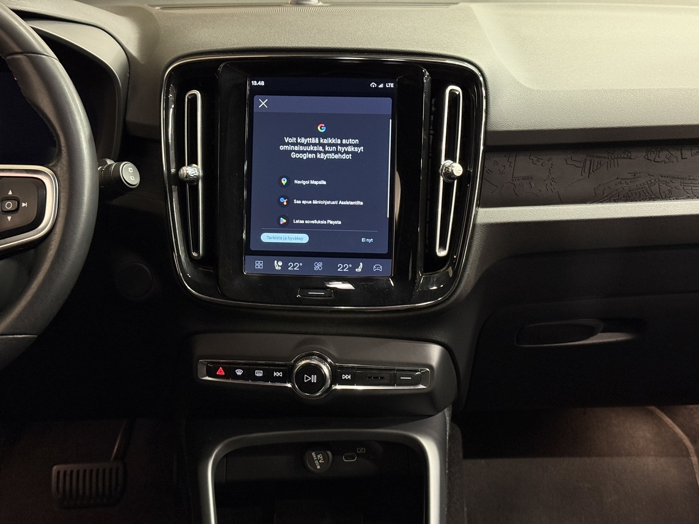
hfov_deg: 39.7
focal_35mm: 48
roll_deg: +0.4
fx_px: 969
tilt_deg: -20.7
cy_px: 262
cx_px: 350
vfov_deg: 30.3
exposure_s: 1/40
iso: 400
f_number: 1.78
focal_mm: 6.76
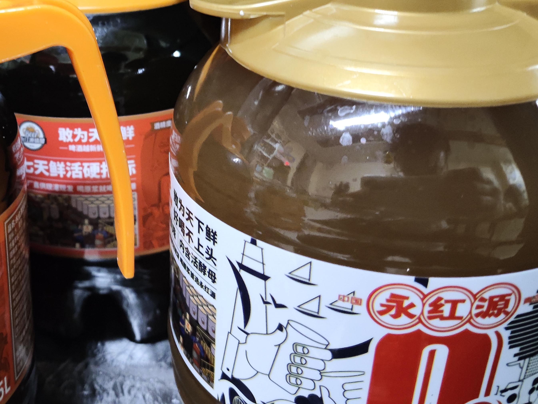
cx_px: 101
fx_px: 669
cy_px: 145
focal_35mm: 43
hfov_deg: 41.7
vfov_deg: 33.4
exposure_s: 1/20
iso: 1401
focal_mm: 4.71
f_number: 1.79
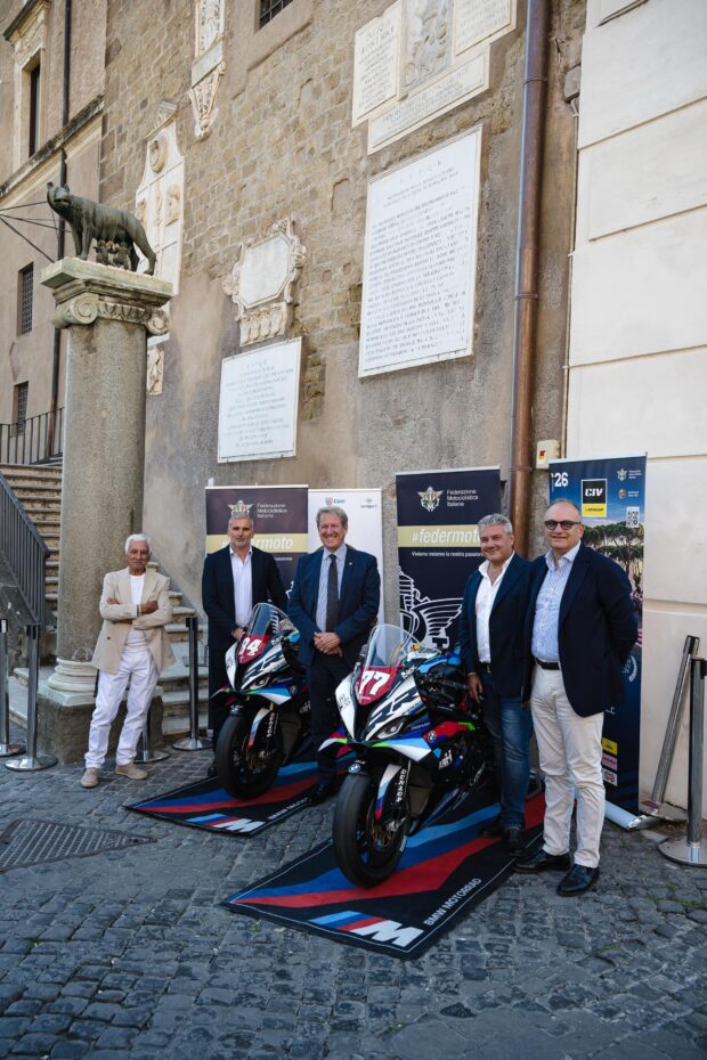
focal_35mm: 30
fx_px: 884
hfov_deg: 43.6
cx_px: 354
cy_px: 530
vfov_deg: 61.9
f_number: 4.5
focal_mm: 30
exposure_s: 1/250
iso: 200
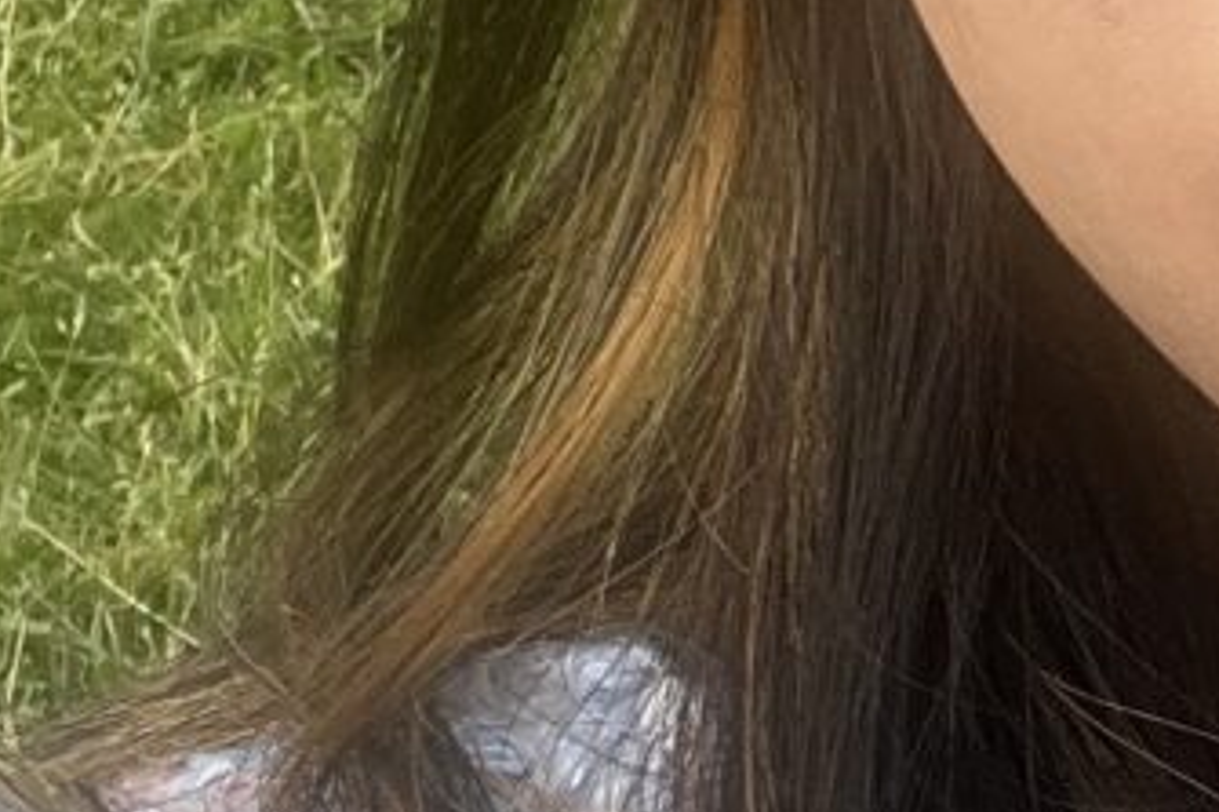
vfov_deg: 10.0
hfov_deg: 13.7
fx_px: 4636
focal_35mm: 137
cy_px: 371
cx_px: 2060
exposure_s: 1/121
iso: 64
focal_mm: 2.71
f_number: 2.2
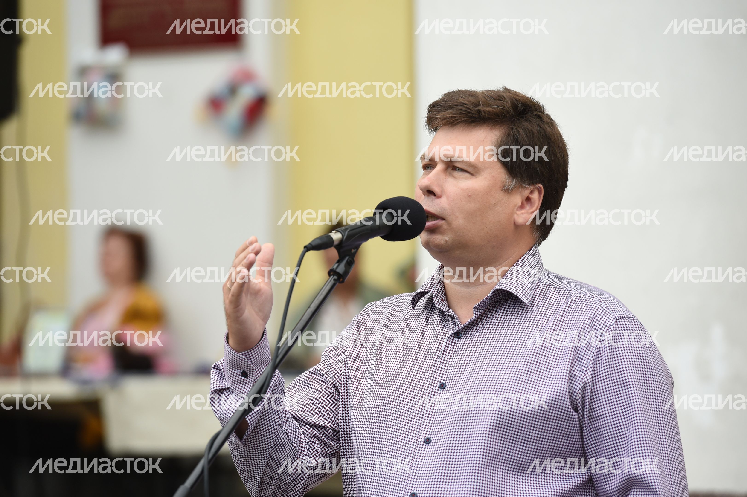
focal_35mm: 200
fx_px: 4148
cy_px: 248
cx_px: 374
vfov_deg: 6.9
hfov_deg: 10.3
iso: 1000
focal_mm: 200
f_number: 5
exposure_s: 1/2500
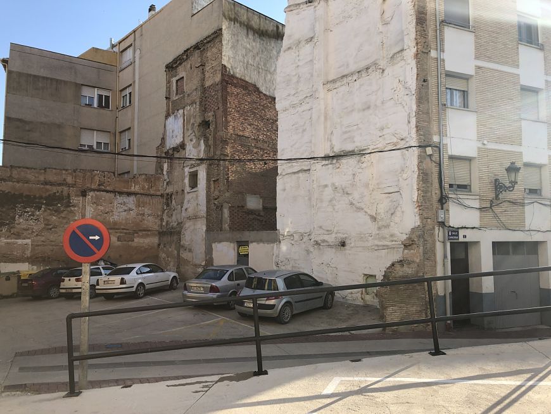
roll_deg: +1.1
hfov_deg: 63.4
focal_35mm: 28
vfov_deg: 49.8
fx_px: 446
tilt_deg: +5.7
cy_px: 207
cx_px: 276
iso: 20
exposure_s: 1/852
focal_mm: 3.99
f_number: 1.8
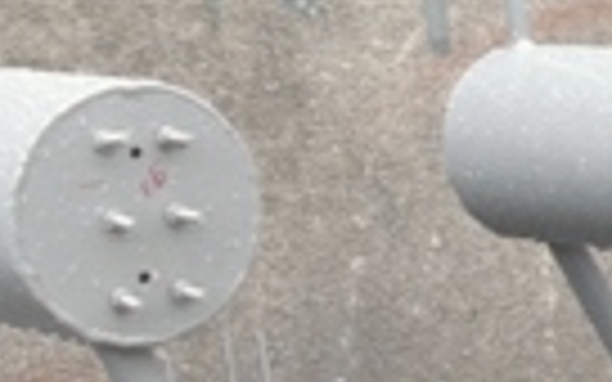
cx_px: 1058
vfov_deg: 8.1
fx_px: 2569
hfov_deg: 12.5
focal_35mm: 154
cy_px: 786
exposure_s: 1/60
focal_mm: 12.2
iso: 220
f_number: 10
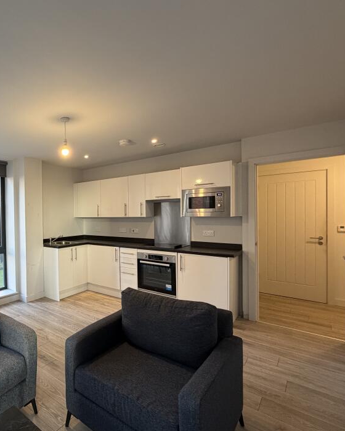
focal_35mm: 20
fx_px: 255
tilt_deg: +0.3
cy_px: 217
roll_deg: +1.4
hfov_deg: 61.6
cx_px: 62
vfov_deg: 80.4
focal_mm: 2.22
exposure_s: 1/121
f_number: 2.2
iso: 250
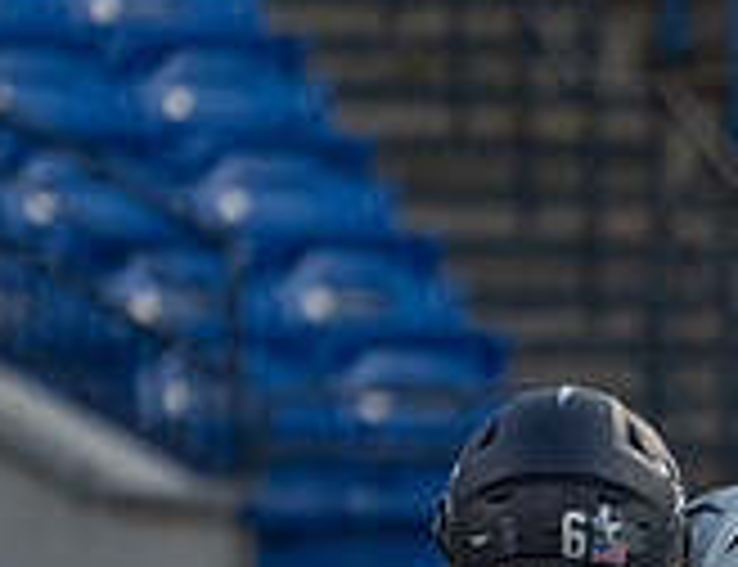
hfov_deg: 1.0
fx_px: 43920
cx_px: 1441
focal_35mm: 2042
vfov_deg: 0.7
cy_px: 1021
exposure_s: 1/1250
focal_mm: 400
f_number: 5.6
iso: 1600
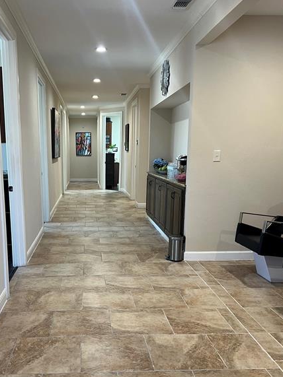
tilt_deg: -11.4
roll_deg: +0.4
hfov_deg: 40.3
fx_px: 382
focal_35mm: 35
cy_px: 232
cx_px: 101
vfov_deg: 52.2
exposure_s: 1/60
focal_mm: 5.7
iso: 125
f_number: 1.5
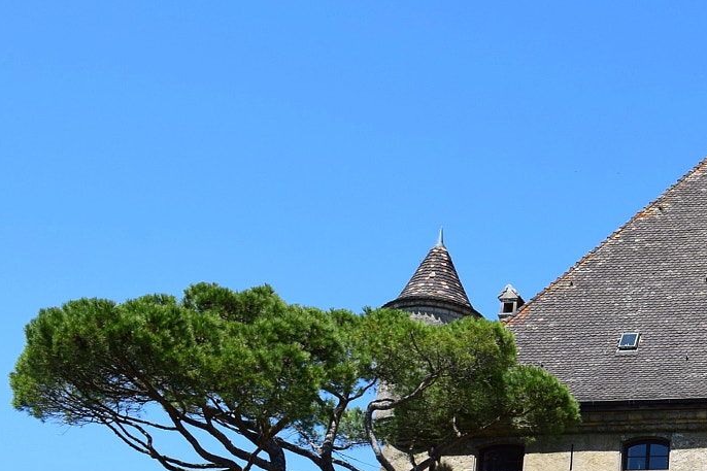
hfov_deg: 22.6
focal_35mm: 84
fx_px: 1649
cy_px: 466
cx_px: 805
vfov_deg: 16.0
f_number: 11
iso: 400
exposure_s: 1/500
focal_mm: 24
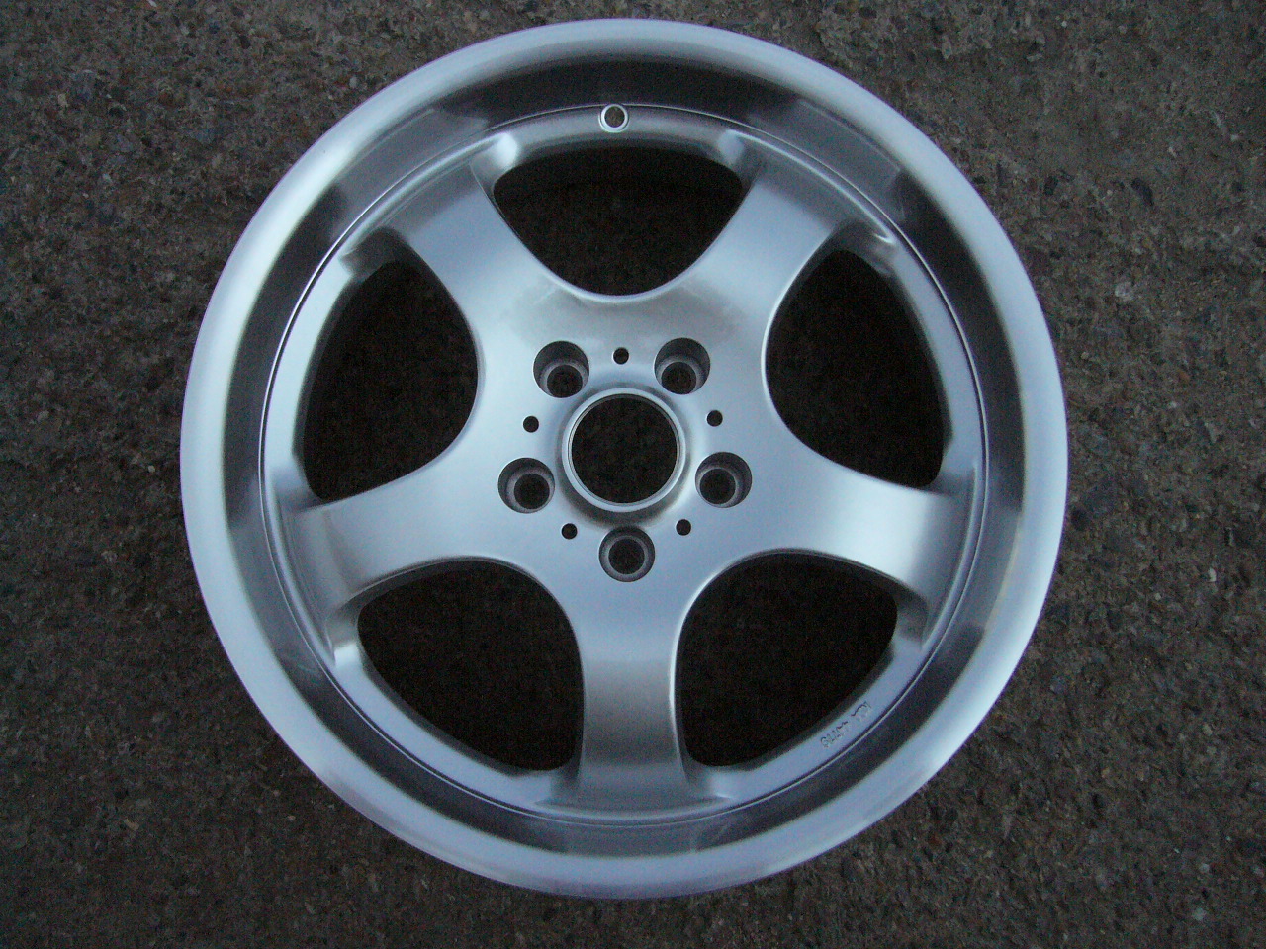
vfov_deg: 40.7
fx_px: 1280
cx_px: 633
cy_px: 474
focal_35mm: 35
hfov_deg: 52.6
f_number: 5.6
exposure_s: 1/1000
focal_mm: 5.8
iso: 400
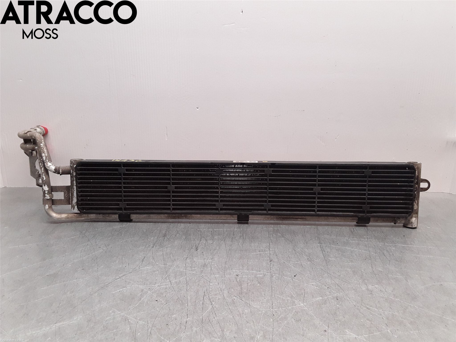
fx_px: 369
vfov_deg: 49.7
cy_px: 171
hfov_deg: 63.4
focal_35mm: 28
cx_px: 228
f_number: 1.9
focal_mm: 2.91
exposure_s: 1/100
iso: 80
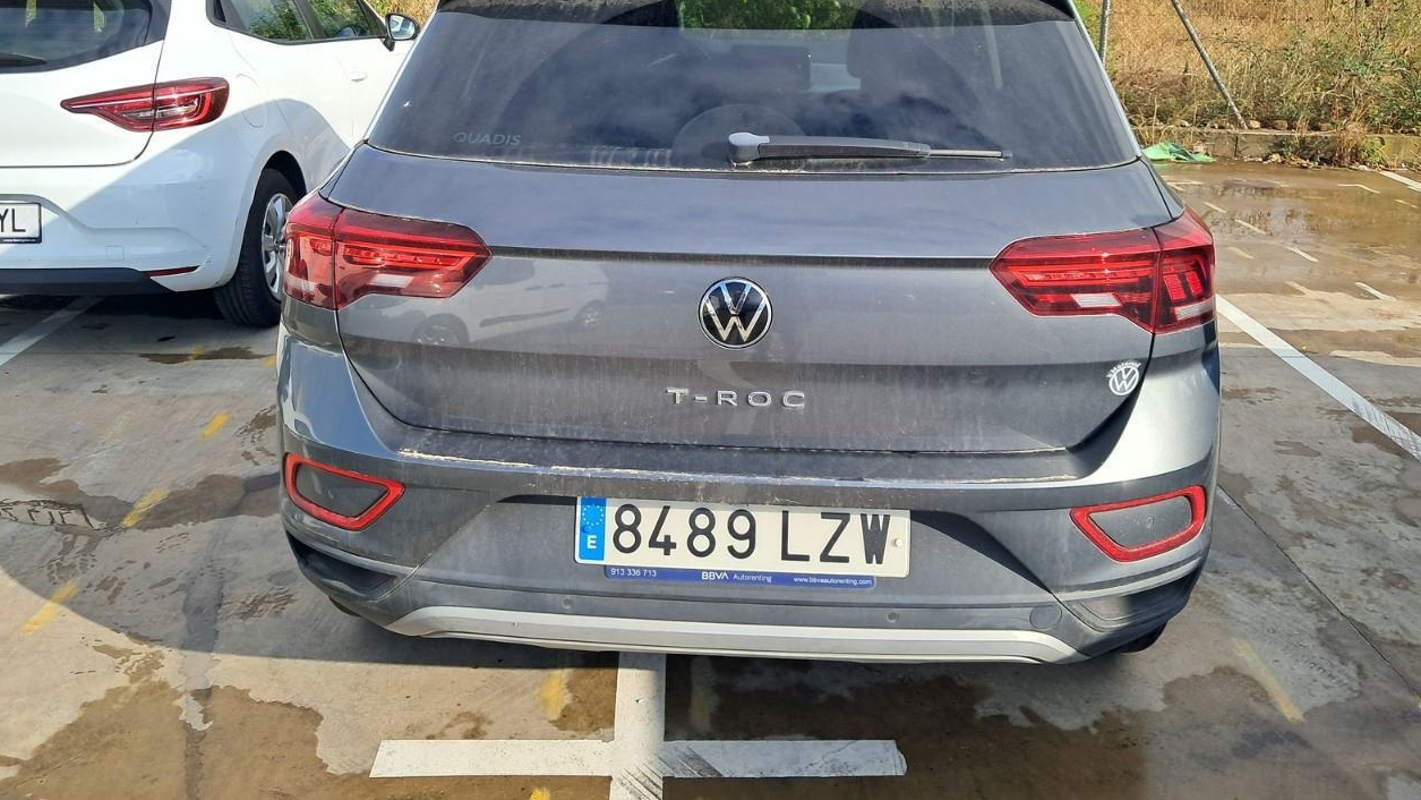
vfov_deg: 38.5
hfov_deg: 64.3
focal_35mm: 30
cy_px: 261
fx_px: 1130
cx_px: 721
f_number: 1.8
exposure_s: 1/547
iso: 50
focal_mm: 4
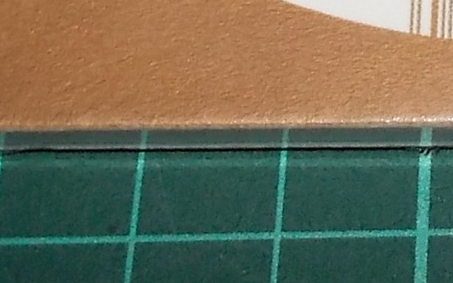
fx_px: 1827
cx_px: 610
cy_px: -405
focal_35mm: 148
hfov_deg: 13.5
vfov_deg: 8.1
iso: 200
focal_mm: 4.1
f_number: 3.3
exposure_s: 1/30
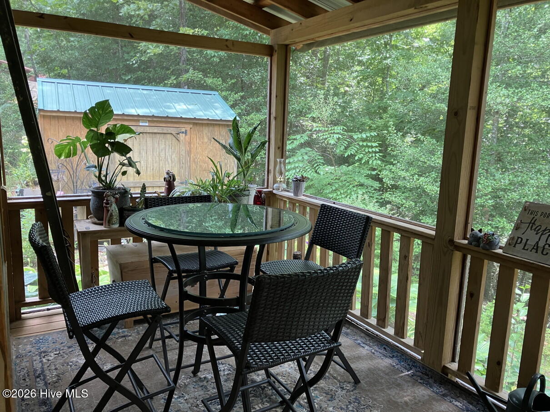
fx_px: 445
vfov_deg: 49.7
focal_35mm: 28
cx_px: 275
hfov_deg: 63.5
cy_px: 206
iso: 80
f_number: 1.8
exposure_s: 1/83
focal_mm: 3.99
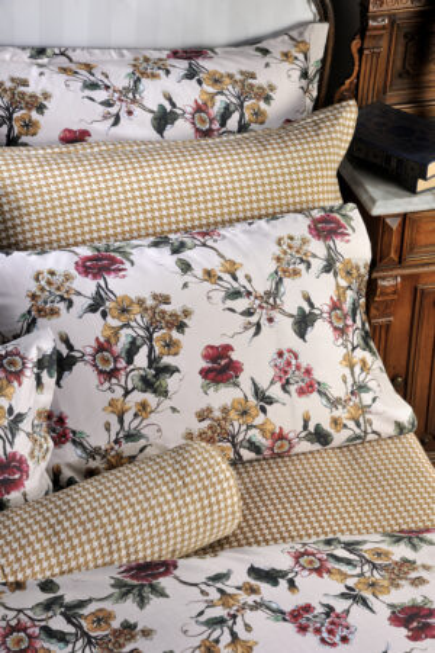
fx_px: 1667
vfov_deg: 22.1
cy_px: 326
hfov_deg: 14.9
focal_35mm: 92
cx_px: 218
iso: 100
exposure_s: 1/125
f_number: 20
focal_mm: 92
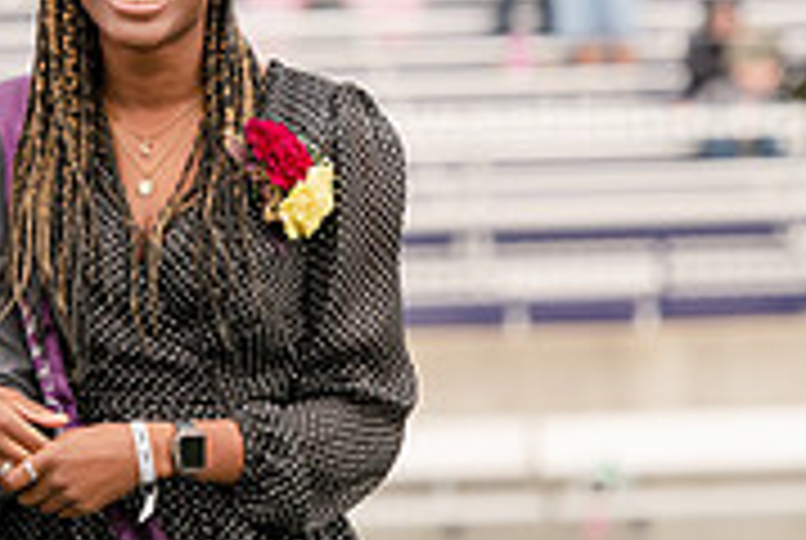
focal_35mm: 550
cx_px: 95
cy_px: 214
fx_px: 12334
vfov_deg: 2.5
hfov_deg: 3.7
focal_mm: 170
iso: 320
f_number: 5
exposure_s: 1/800
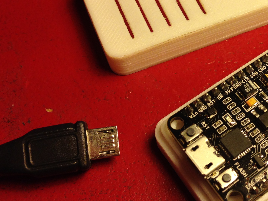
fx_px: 464
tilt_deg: -56.9
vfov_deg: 24.2
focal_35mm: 60
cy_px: 56
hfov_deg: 31.4
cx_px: 211
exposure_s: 1/120
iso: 80
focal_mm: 4.12
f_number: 2.4
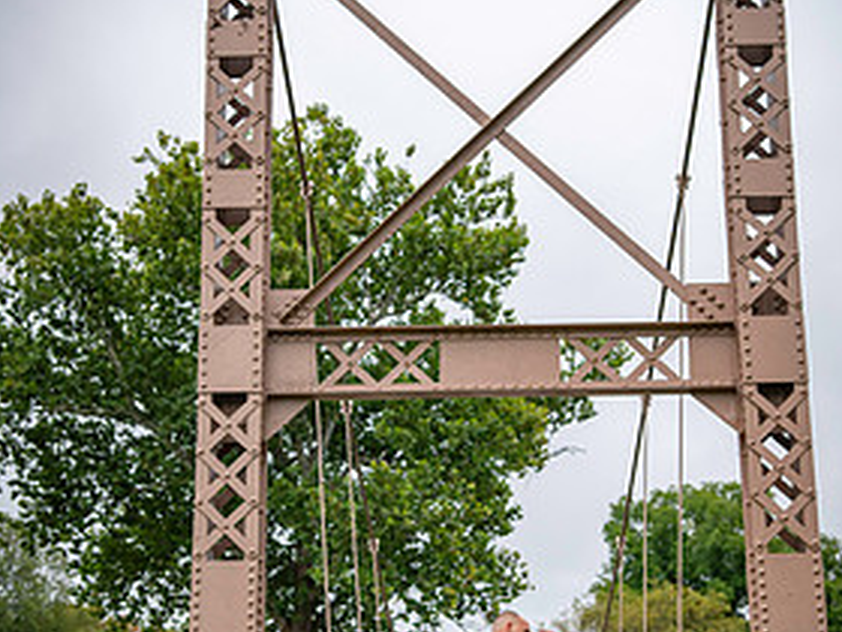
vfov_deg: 20.7
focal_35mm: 71
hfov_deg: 27.4
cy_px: 355
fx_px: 1727
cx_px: 444
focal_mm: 46
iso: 800
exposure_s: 1/2000
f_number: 3.5
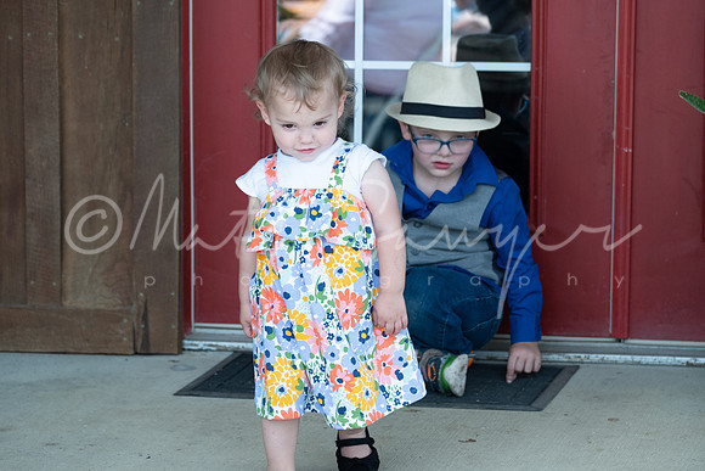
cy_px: 236
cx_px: 352
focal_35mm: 150
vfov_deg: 9.2
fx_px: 2938
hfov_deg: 13.7
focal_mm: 100
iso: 800
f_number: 4.5
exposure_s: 1/800
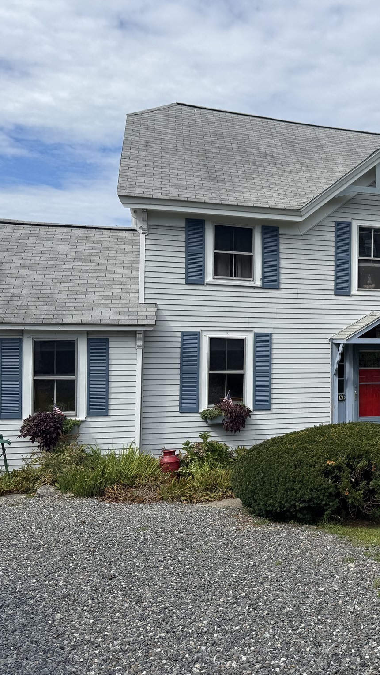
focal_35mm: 35
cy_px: 337
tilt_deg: -0.9
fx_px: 627
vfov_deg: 56.6
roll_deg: -0.8
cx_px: 371
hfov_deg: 31.4
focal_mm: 6.76
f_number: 1.78
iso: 80
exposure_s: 1/4950
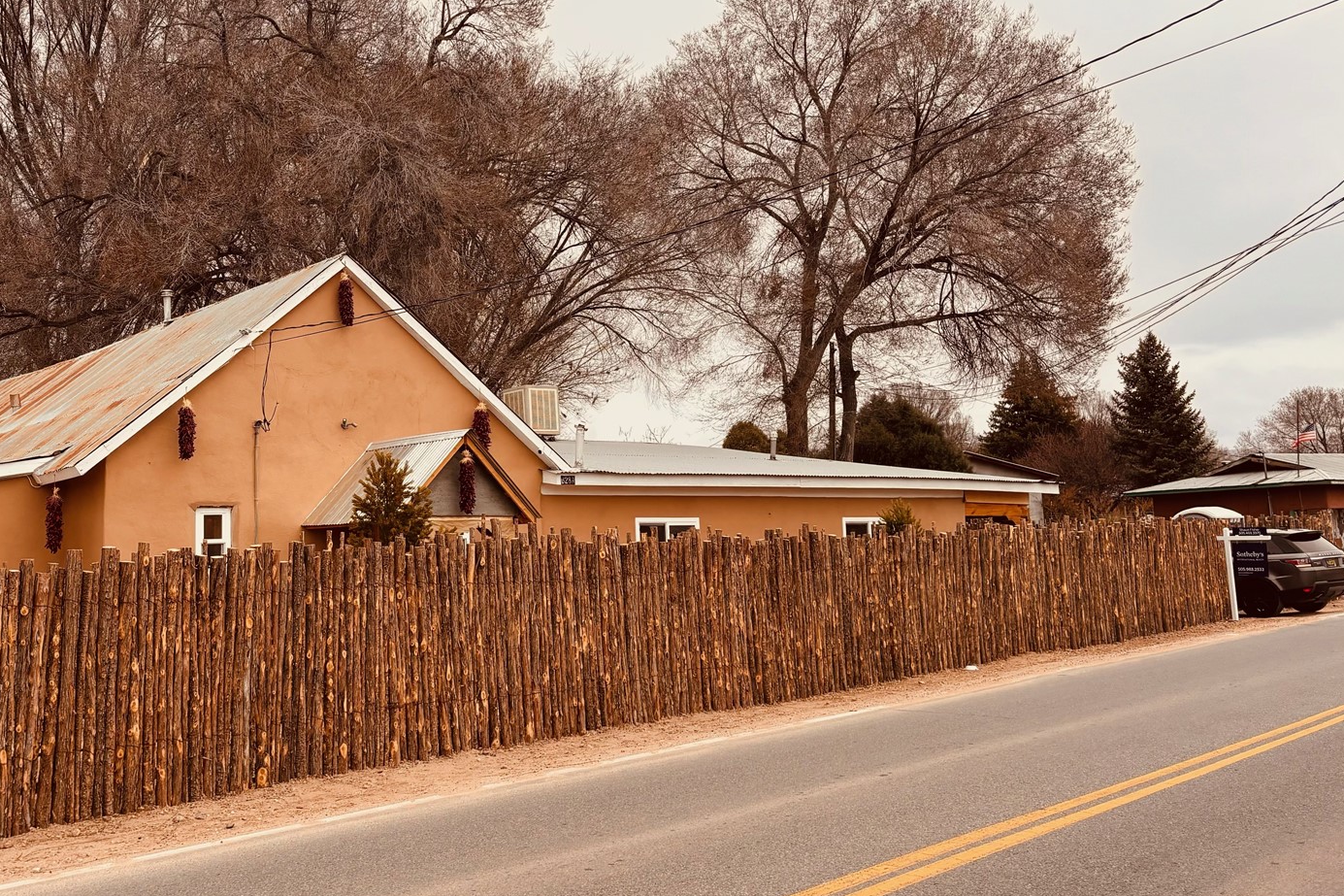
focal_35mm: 40
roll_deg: -0.1
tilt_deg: +6.7
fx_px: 1493
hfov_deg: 47.3
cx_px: 403
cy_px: 403
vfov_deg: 33.4
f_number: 1.6
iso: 50
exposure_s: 1/2398
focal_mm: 5.96
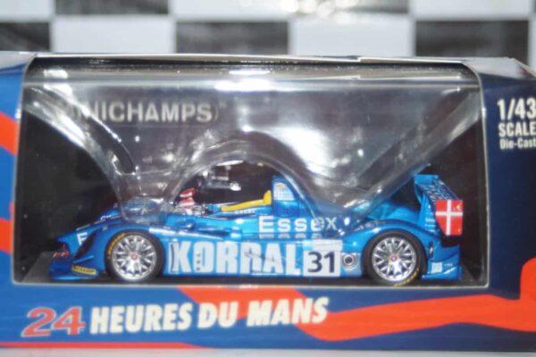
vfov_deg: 13.0
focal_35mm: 105
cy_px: 178
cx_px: 268
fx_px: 1563
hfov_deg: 19.5
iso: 500
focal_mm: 70
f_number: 5.6
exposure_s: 1/125
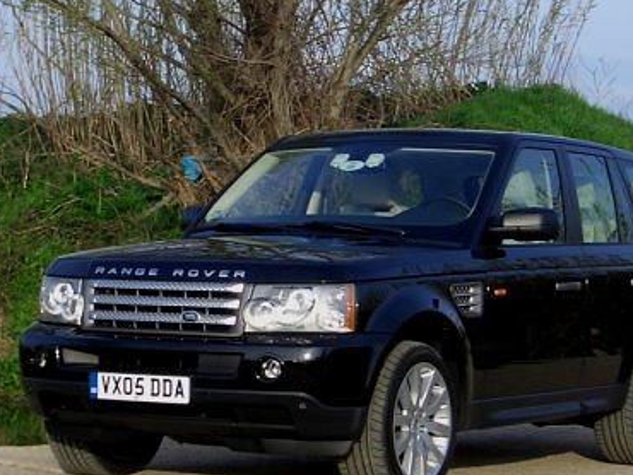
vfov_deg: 19.7
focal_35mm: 75
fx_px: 1372
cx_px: 361
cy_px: 258
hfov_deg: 25.9
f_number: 5.6
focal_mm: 10.2
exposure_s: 1/160
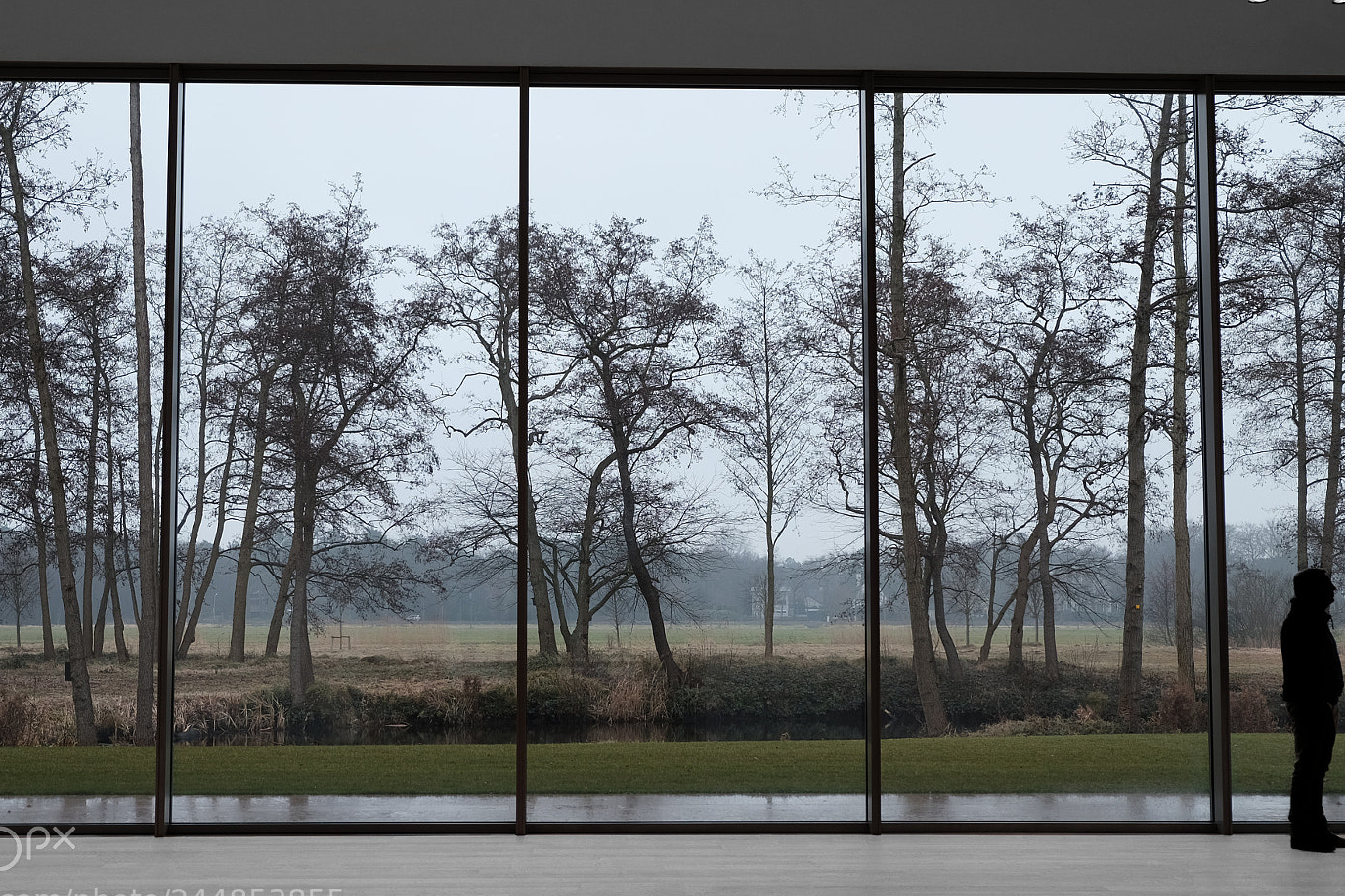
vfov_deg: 27.0
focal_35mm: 50
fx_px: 1868
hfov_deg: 39.6
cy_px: 456
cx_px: 615
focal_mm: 28
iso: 200
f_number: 3.2
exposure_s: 1/100
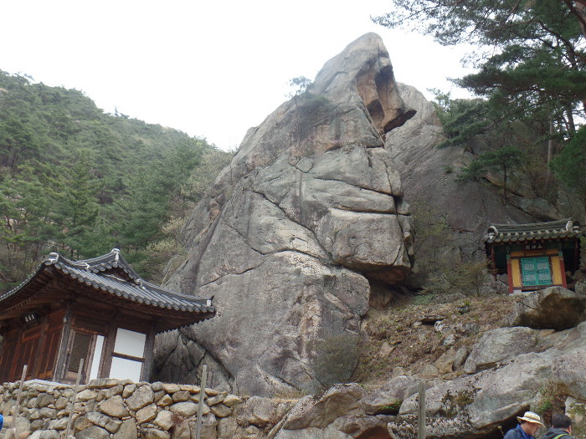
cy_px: 220
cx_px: 293
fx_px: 711
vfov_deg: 34.3
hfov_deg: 44.8
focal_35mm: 42
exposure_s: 1/180
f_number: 3.6
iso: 80
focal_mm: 7.5
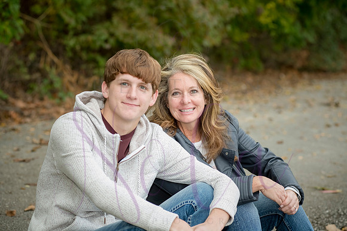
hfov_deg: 20.4
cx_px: 174
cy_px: 116
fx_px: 964
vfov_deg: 13.7
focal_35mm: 100
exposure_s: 1/640
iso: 800
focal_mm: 100
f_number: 4.5
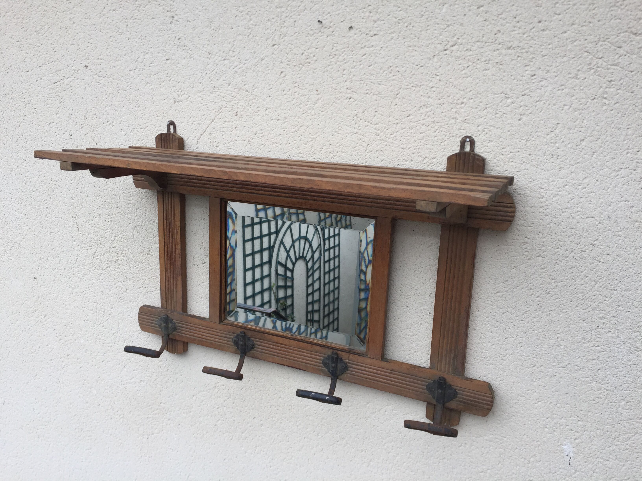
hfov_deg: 61.7
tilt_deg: -11.7
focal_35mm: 29
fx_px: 538
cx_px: 321
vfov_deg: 48.2
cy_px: 240
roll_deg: -3.3
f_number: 2.2
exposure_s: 1/377
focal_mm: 4.15
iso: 32
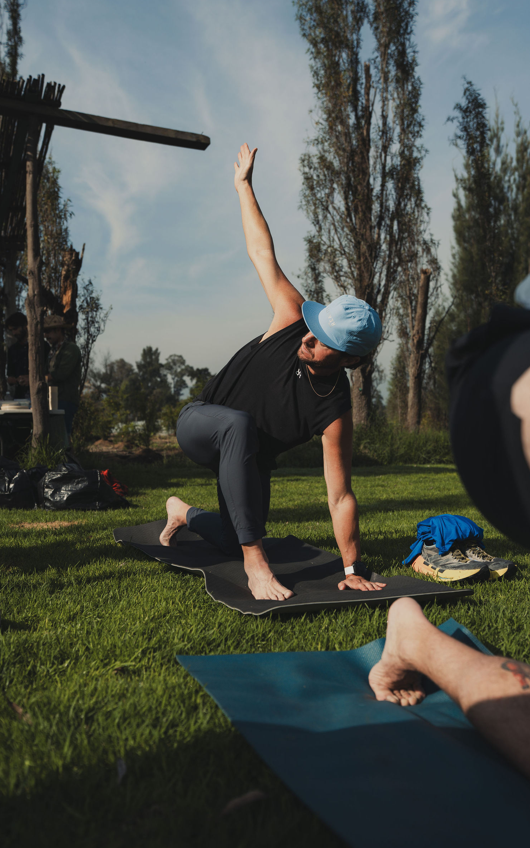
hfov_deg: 36.3
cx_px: 252
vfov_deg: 55.3
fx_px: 809
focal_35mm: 35
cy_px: 424
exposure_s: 1/800
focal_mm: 34
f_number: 4
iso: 100
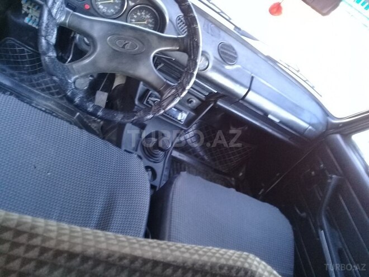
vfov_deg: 45.4
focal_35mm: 31
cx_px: 184
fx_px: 330
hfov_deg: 58.4
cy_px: 138
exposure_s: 1/25
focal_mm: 3.3
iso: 200
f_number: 2.2
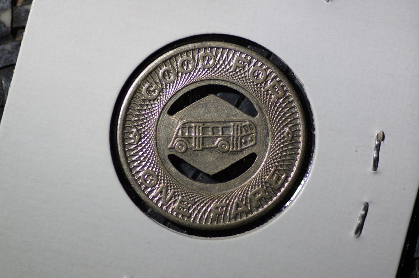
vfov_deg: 9.1
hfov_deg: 13.7
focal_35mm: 150
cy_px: 139
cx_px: 210
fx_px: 1744
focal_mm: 100
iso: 200
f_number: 2.8
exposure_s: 1/160
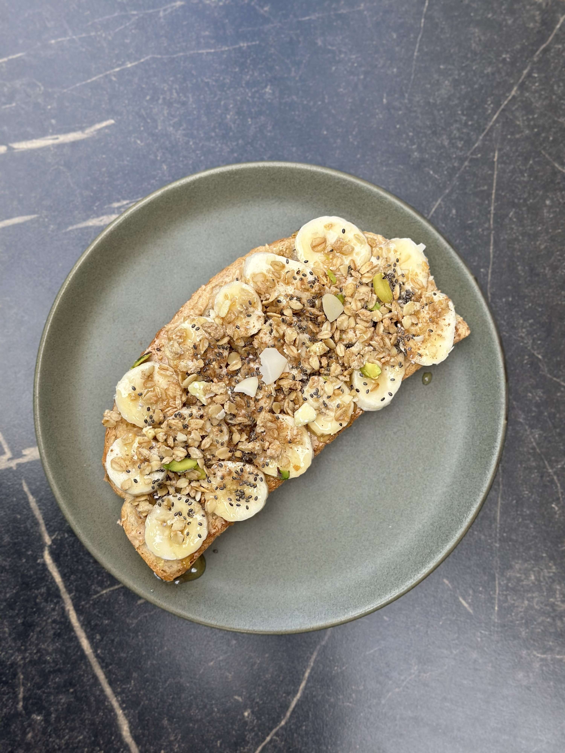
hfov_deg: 30.3
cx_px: 282
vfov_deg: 39.7
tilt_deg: -85.4
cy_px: 376
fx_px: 1045
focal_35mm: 48
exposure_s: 1/411
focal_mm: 6.86
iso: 80
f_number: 1.78
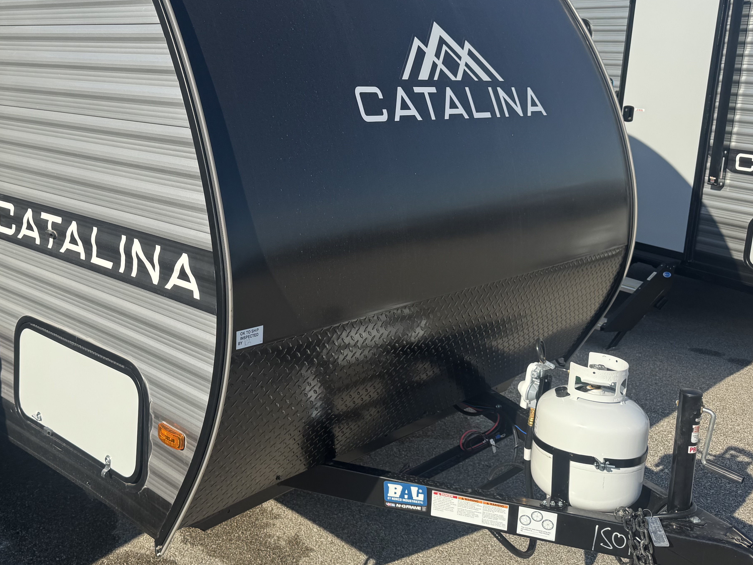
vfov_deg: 37.5
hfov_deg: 47.8
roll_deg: +0.3
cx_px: 225
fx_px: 827
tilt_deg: -7.7
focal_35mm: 38
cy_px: 221
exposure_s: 1/4049
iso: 80
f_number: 1.78
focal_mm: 6.76
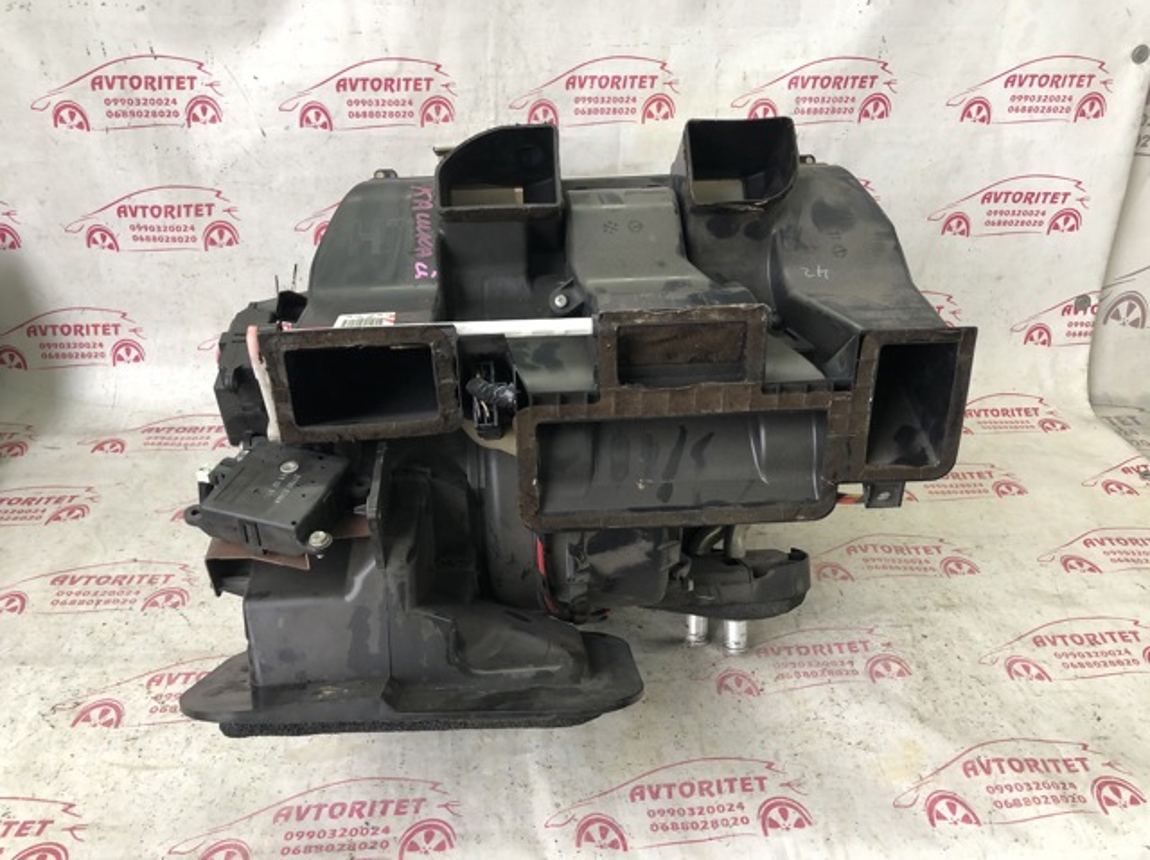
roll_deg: -2.3
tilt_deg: -29.6
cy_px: 430
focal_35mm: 28
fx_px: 930
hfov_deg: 63.5
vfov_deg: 49.7
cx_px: 575
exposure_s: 1/20
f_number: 1.8
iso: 40
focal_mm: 4
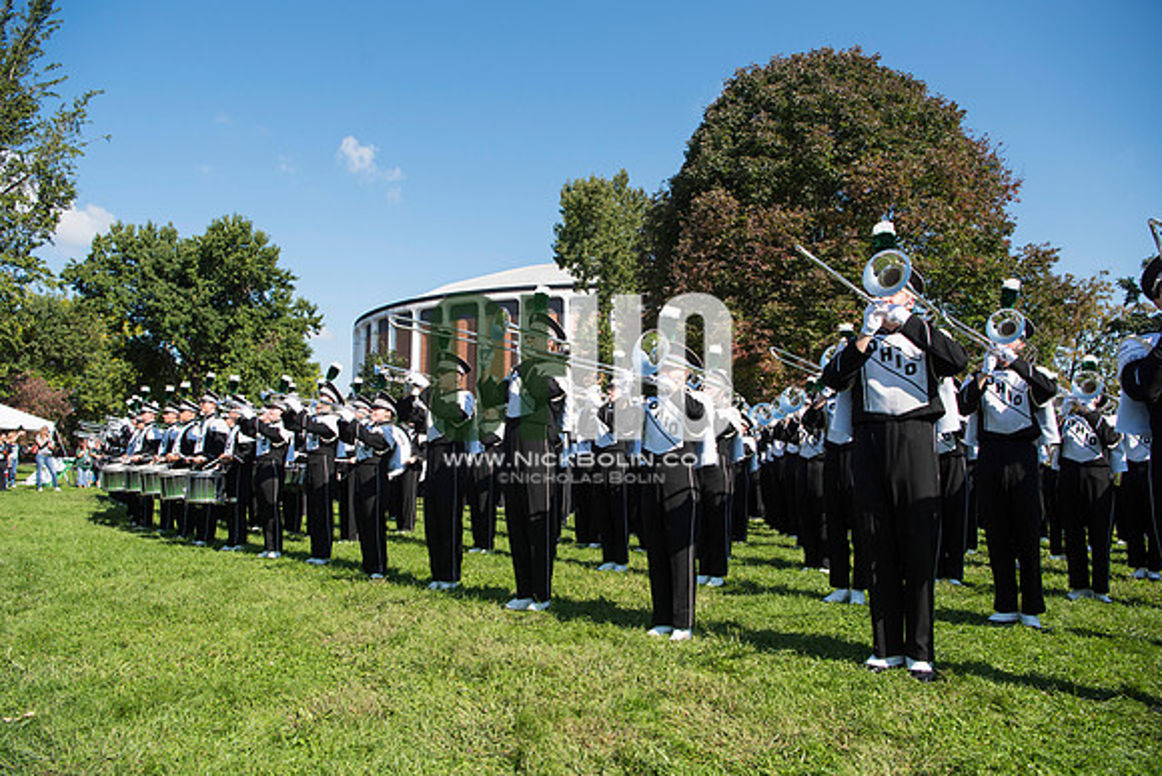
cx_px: 581
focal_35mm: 24
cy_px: 388
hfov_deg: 73.7
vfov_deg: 53.2
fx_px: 775
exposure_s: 1/1250
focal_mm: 24
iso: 200
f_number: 5.6
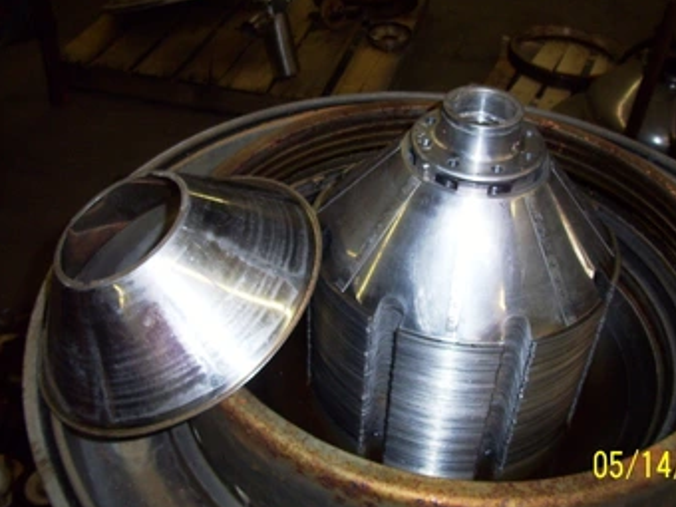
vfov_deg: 36.0
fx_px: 781
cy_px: 241
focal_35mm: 40
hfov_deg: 46.6
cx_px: 394
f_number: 2.9
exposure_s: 1/40
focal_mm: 5.7
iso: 80
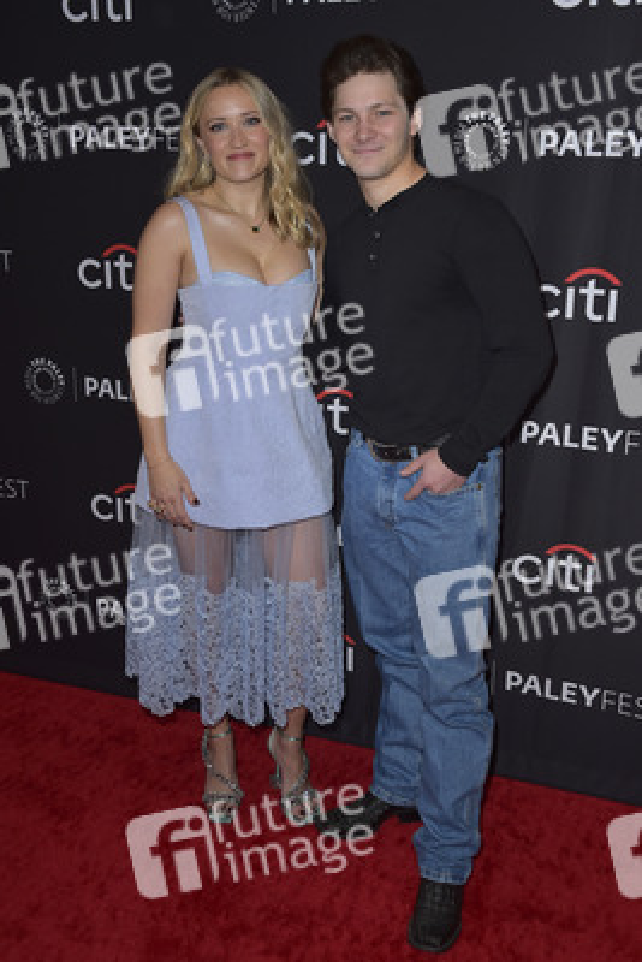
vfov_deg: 50.7
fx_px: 1016
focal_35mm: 38
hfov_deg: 35.1
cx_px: 321
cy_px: 481
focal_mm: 38
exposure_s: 1/200
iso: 320
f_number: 6.3
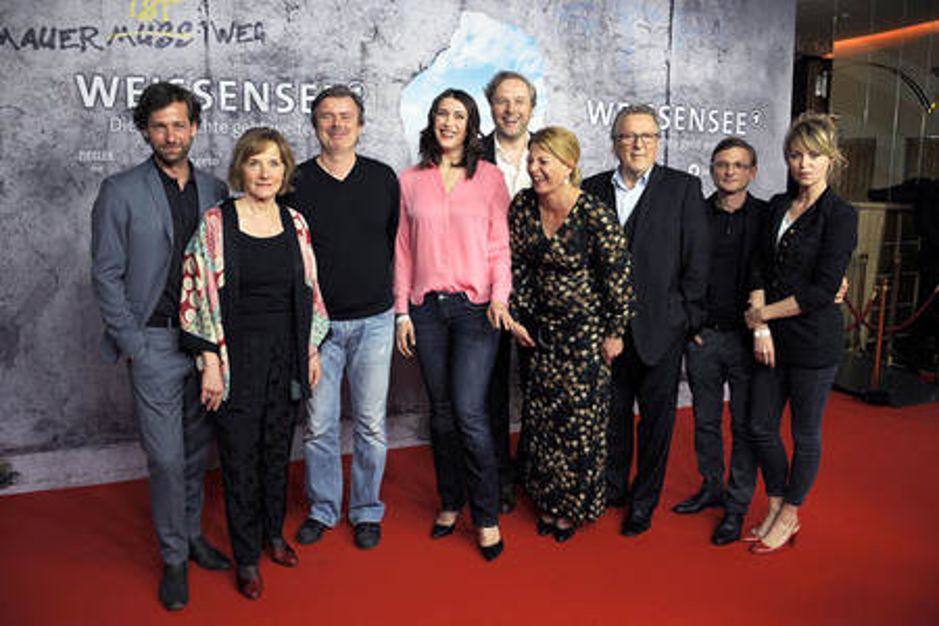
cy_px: 313
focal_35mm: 28
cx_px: 470
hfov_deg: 65.5
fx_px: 730
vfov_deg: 46.4
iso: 640
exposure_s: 1/160
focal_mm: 28
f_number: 5.6
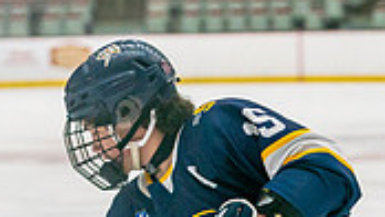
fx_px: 2645
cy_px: 331
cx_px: 269
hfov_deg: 8.3
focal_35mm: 259
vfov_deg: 4.7
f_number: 2.8
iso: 3200
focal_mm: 70
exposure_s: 1/1250
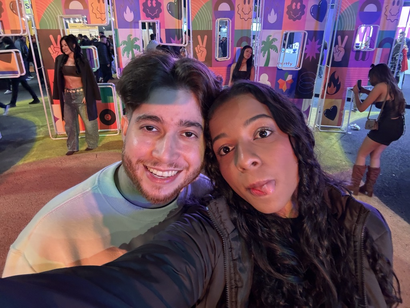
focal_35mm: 23
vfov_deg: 58.9
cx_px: 205
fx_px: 272
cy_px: 154
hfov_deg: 73.9
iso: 320
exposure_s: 1/30
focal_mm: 2.69
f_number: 1.9
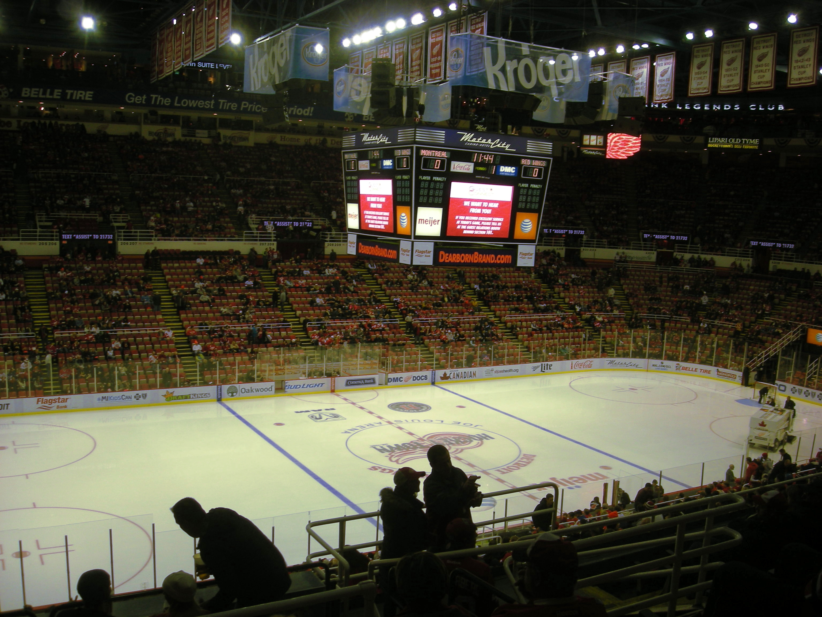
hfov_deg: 52.6
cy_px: 308
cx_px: 411
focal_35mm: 35
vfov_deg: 40.7
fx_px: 831
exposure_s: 1/59.7
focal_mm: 5.7
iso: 68
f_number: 2.8
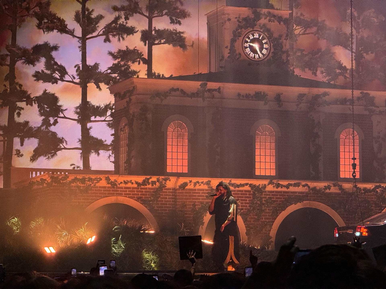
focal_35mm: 120
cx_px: 193
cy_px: 144
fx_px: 1338
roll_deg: +0.0
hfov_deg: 16.4
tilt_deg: +6.6
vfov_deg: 12.3
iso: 200
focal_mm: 15.66
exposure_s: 1/80
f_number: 2.8
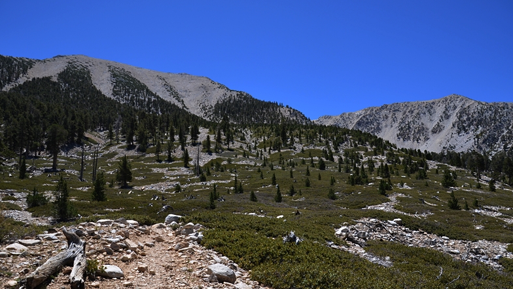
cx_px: 256
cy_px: 161
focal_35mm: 32
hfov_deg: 61.0
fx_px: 435
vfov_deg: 36.6
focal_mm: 20
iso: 100
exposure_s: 1/400
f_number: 6.3
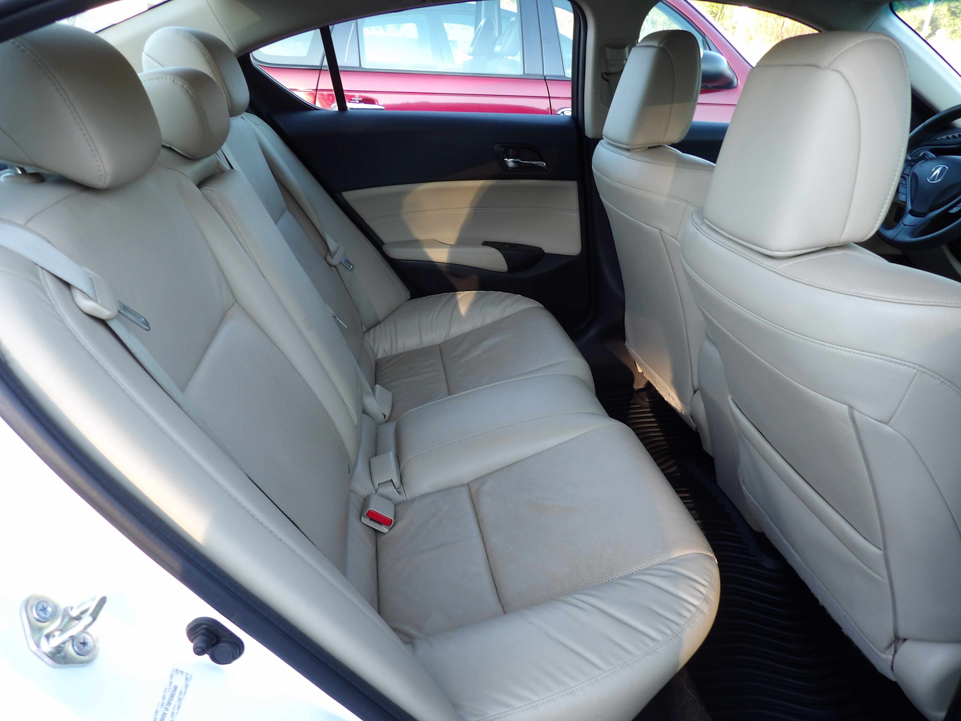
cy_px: 360
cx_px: 480
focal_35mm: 24
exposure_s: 1/41
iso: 100
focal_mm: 4.3
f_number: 3.2
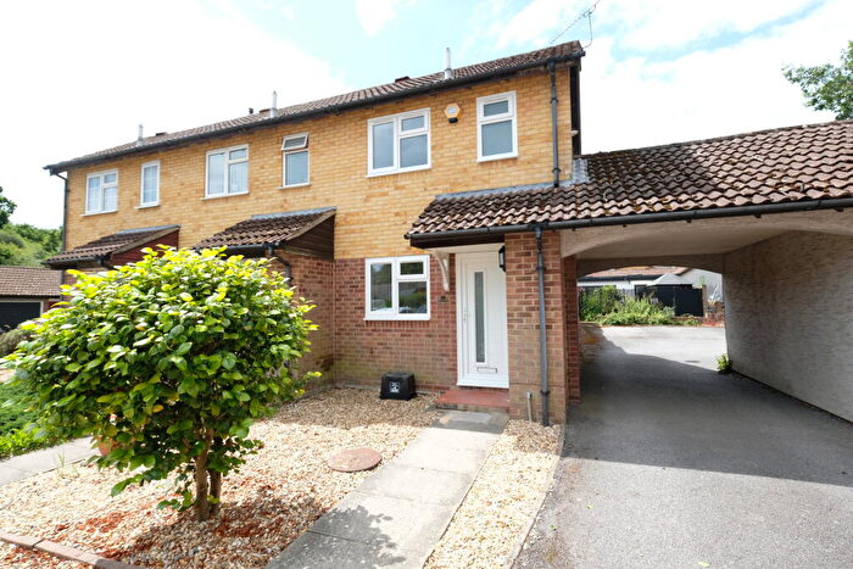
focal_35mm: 16
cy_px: 284
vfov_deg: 73.8
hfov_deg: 96.7
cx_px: 426
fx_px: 379
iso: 200
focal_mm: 10.5
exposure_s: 1/240
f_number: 5.6
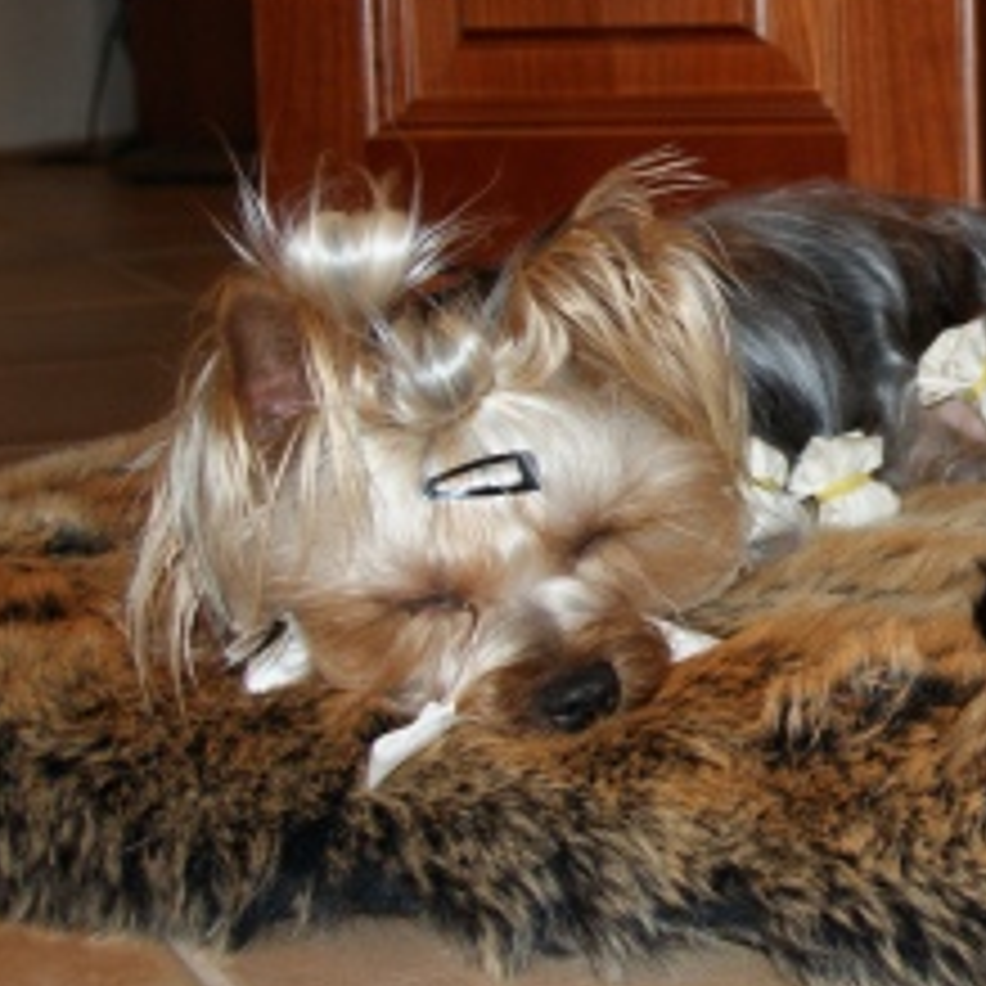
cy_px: 315
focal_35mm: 97
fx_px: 3126
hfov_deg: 17.3
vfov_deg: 17.9
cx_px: 1117
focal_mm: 26
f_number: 5.6
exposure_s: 1/60
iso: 400
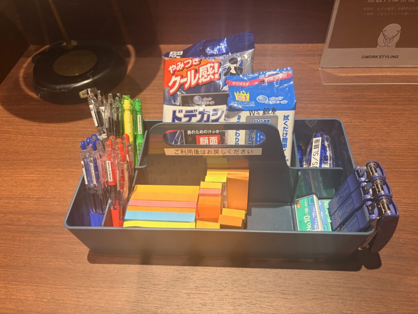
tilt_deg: -50.3
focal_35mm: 26
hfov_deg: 67.3
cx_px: 209
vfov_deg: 53.1
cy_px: 157
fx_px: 314
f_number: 1.6
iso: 100
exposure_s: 1/111
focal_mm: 5.96
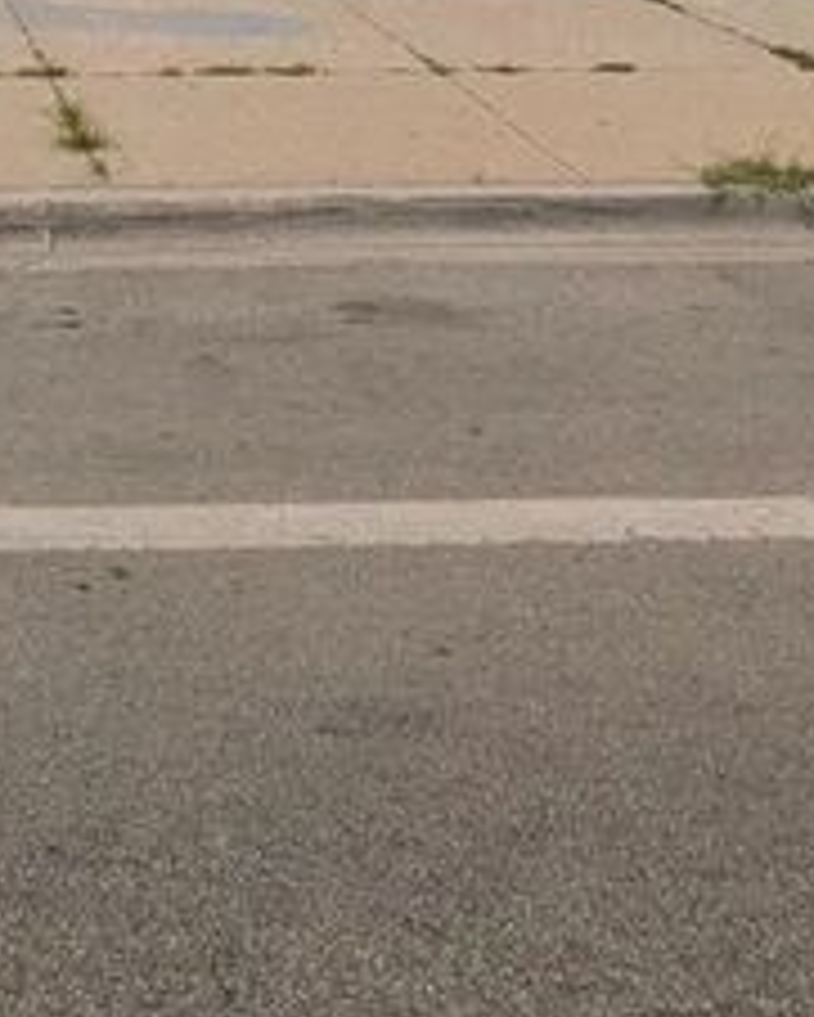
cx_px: -130
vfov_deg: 22.0
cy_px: -702
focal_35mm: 62
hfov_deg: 22.8
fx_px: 1866
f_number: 2.2
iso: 51
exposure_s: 1/2237
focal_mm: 1.85
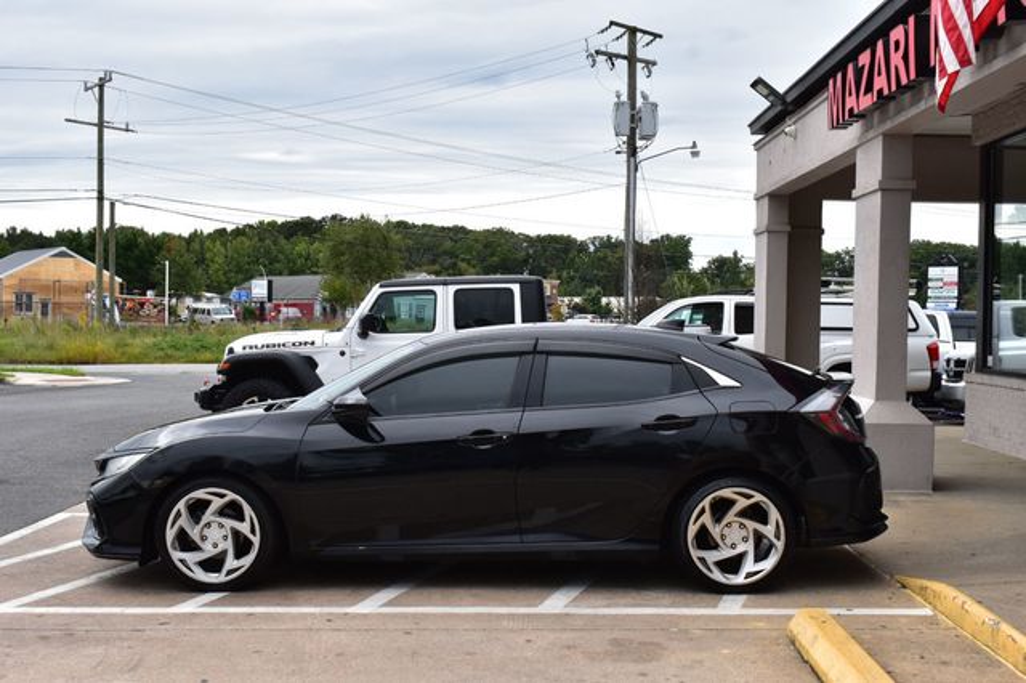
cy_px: 342
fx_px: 1282
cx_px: 513
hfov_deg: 43.6
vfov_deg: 29.8
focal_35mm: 45
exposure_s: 1/400
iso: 400
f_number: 11
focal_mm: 30
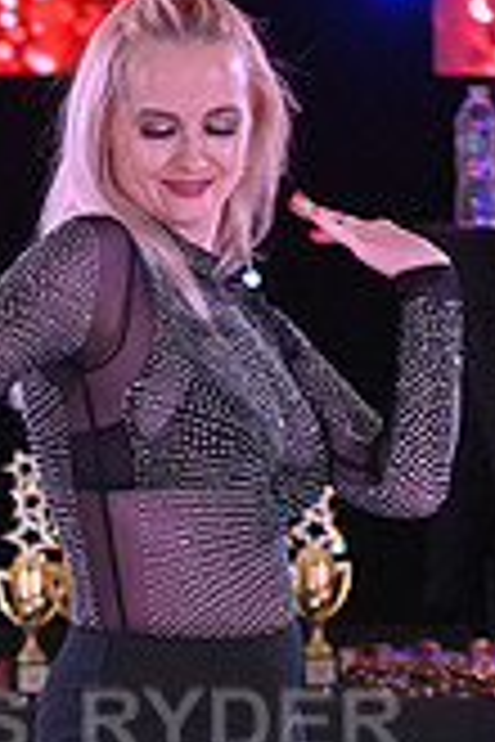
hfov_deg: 2.9
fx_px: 9775
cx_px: -146
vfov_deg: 4.3
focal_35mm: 474
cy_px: 778
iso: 3200
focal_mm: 135
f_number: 5
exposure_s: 1/320
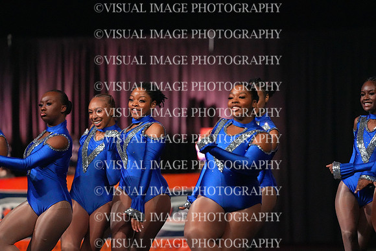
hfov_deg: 6.9
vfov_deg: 4.6
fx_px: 3134
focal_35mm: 300
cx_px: 188
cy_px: 126
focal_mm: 300
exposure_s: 1/1250
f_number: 3.5
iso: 16000
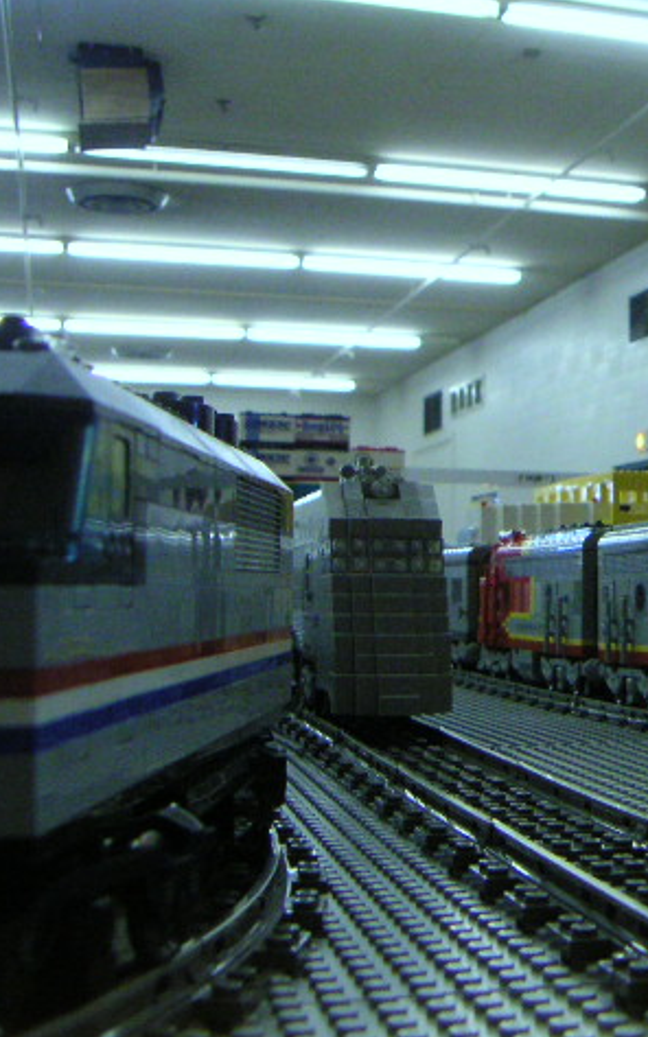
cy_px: 521
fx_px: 1498
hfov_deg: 23.7
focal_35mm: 53
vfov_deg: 38.2
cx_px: 585
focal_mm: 4.8
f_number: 2.8
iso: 400
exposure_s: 1/60
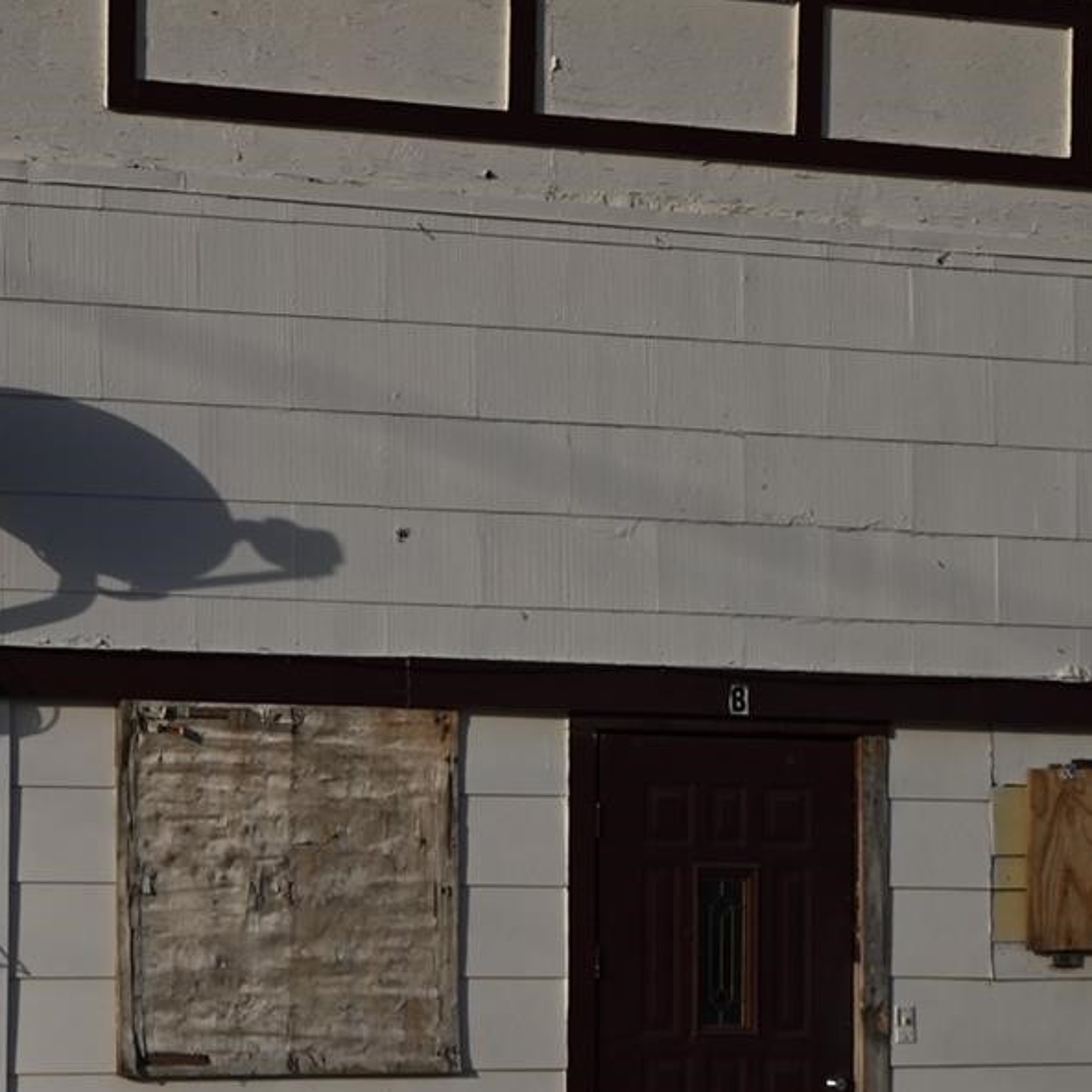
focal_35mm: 147
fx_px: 5246
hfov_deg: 11.7
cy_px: 872
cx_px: -94
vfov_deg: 11.8
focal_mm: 50
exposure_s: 1/1250
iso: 100
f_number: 6.3
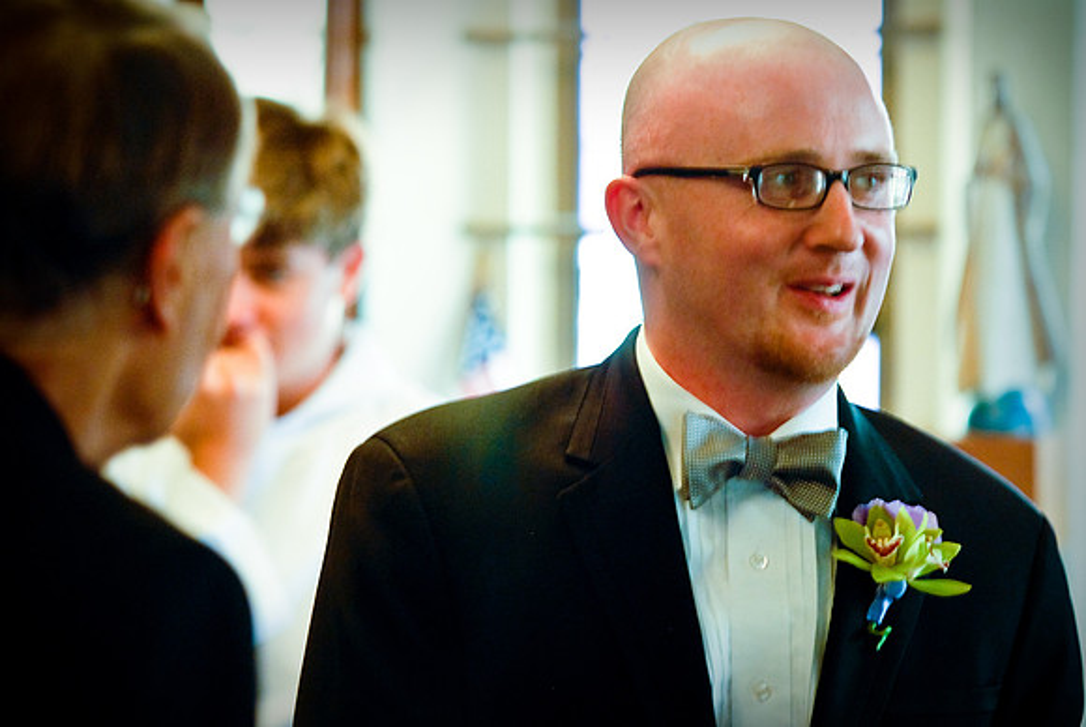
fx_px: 4529
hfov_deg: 13.7
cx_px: 543
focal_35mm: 150
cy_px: 364
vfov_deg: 9.2
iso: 640
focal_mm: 100
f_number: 2.8
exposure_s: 1/30
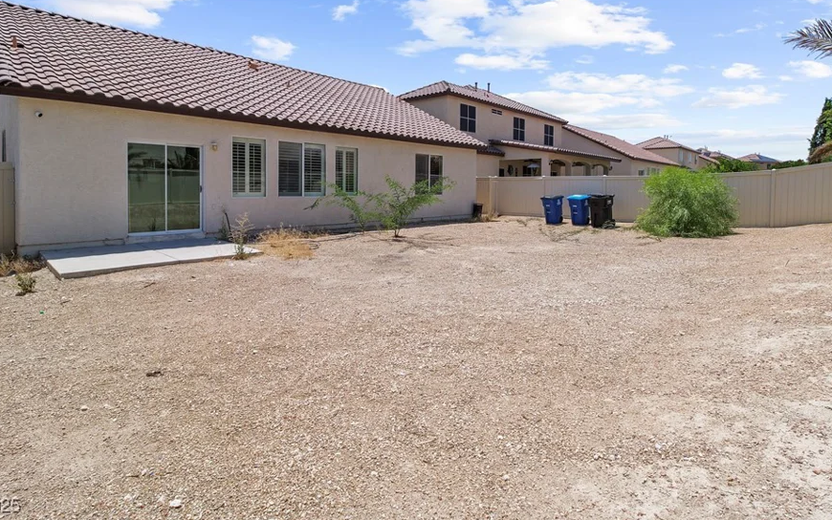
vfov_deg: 64.2
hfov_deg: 91.1
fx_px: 408
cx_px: 424
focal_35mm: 18
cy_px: 197
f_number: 11
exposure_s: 1/125
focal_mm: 10
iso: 100
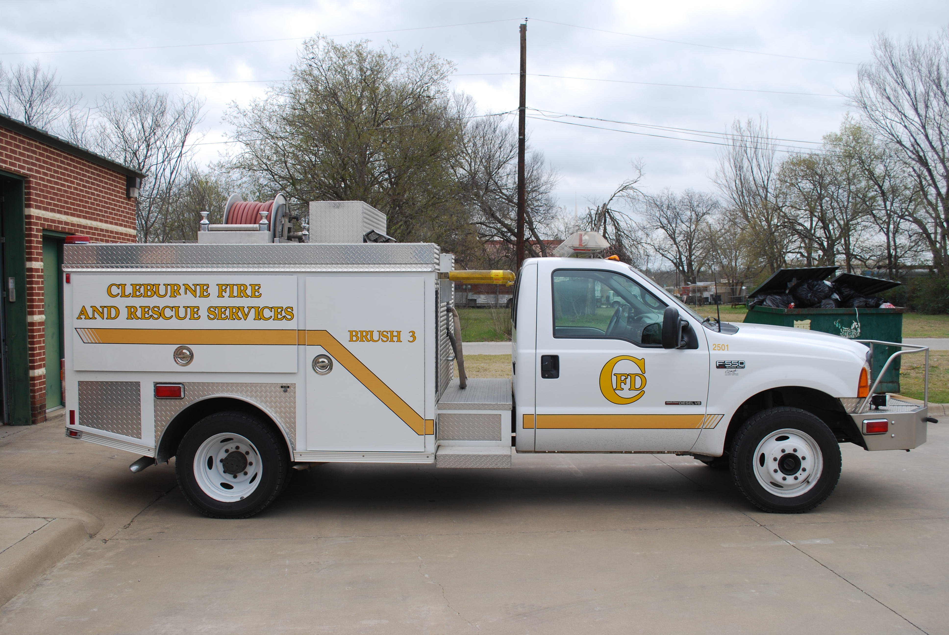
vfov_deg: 40.1
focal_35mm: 33
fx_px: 871
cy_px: 318
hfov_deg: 57.2
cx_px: 474
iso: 100
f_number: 6.3
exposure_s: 1/160
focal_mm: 22
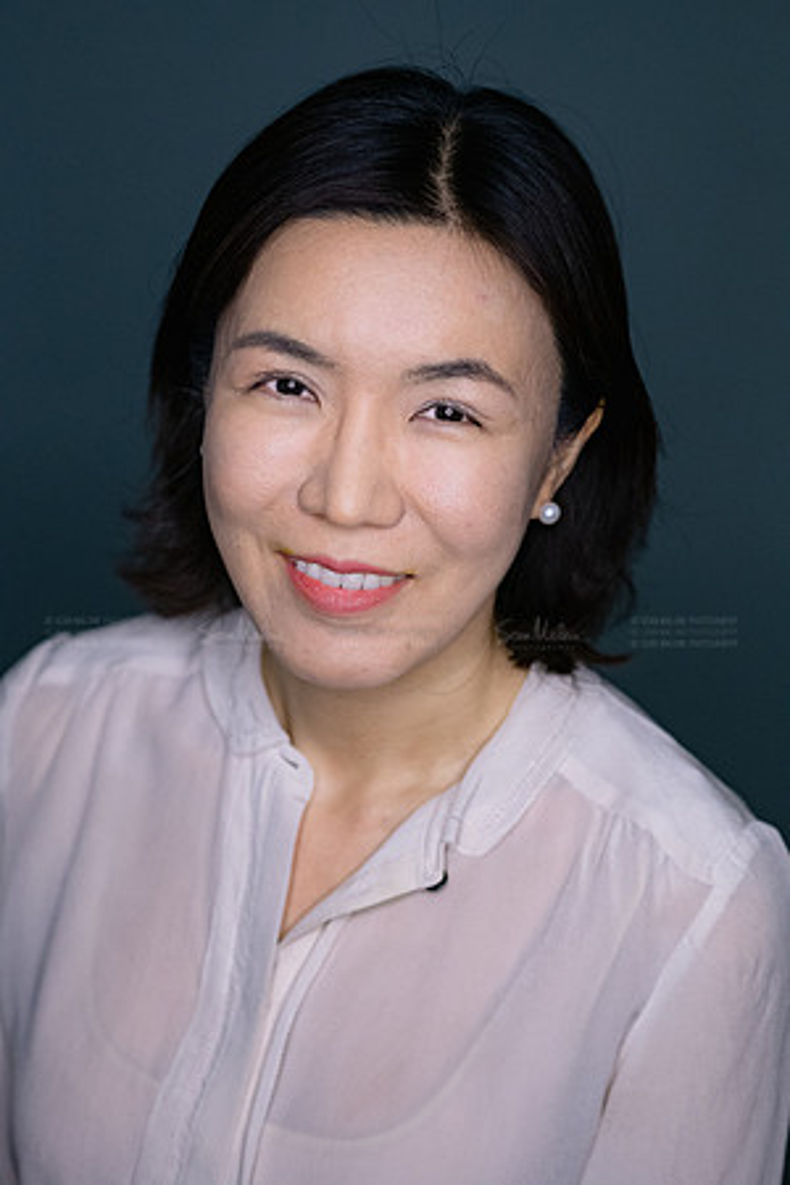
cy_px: 592
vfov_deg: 23.9
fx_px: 2798
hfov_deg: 16.1
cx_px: 395
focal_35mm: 85
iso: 2000
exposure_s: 1/640
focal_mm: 85
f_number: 3.5
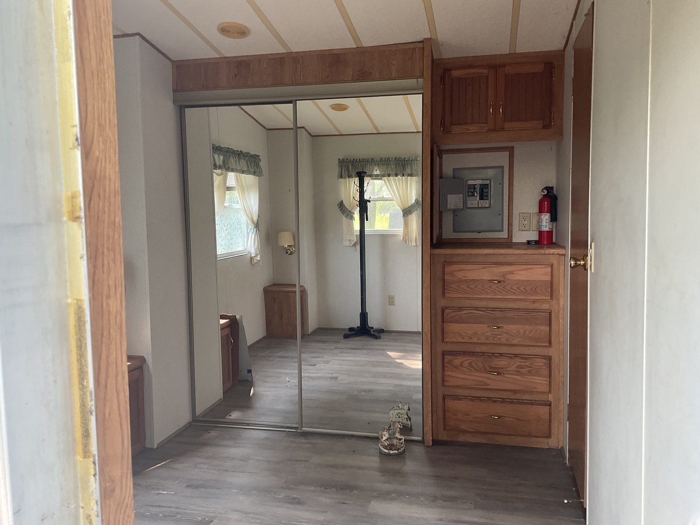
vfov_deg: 48.2
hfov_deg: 61.7
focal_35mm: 29
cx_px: 350
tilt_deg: -6.0
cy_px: 262
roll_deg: +0.5
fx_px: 586
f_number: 1.8
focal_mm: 3
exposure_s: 1/60
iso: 40
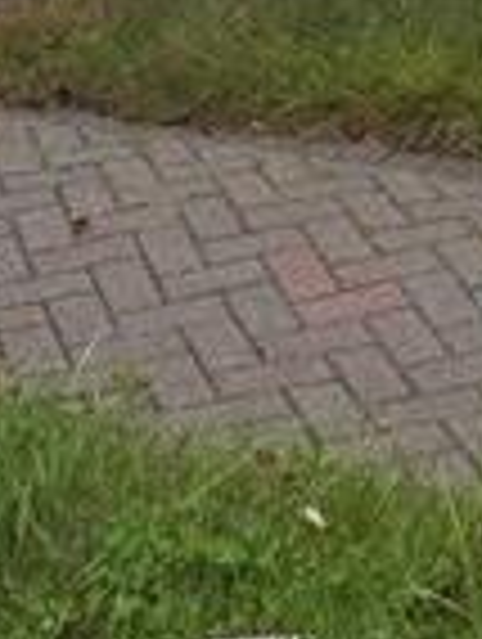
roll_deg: -0.2
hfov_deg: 13.4
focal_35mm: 108
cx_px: 545
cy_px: -558
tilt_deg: -0.9
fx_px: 1999
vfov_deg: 15.3
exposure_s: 1/767
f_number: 1.78
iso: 80
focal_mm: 6.86
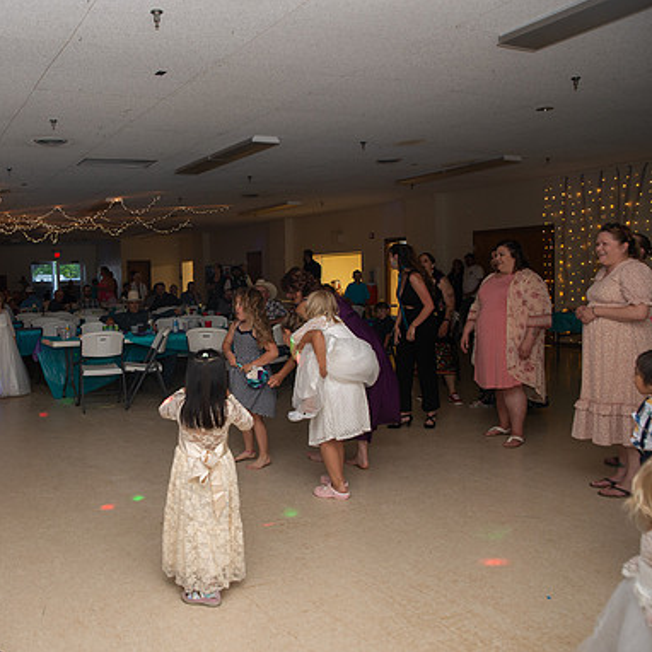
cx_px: 191
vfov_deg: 52.5
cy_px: 329
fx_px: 661
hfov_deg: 51.0
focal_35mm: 31
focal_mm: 24
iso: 800
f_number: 3.5
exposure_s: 1/125
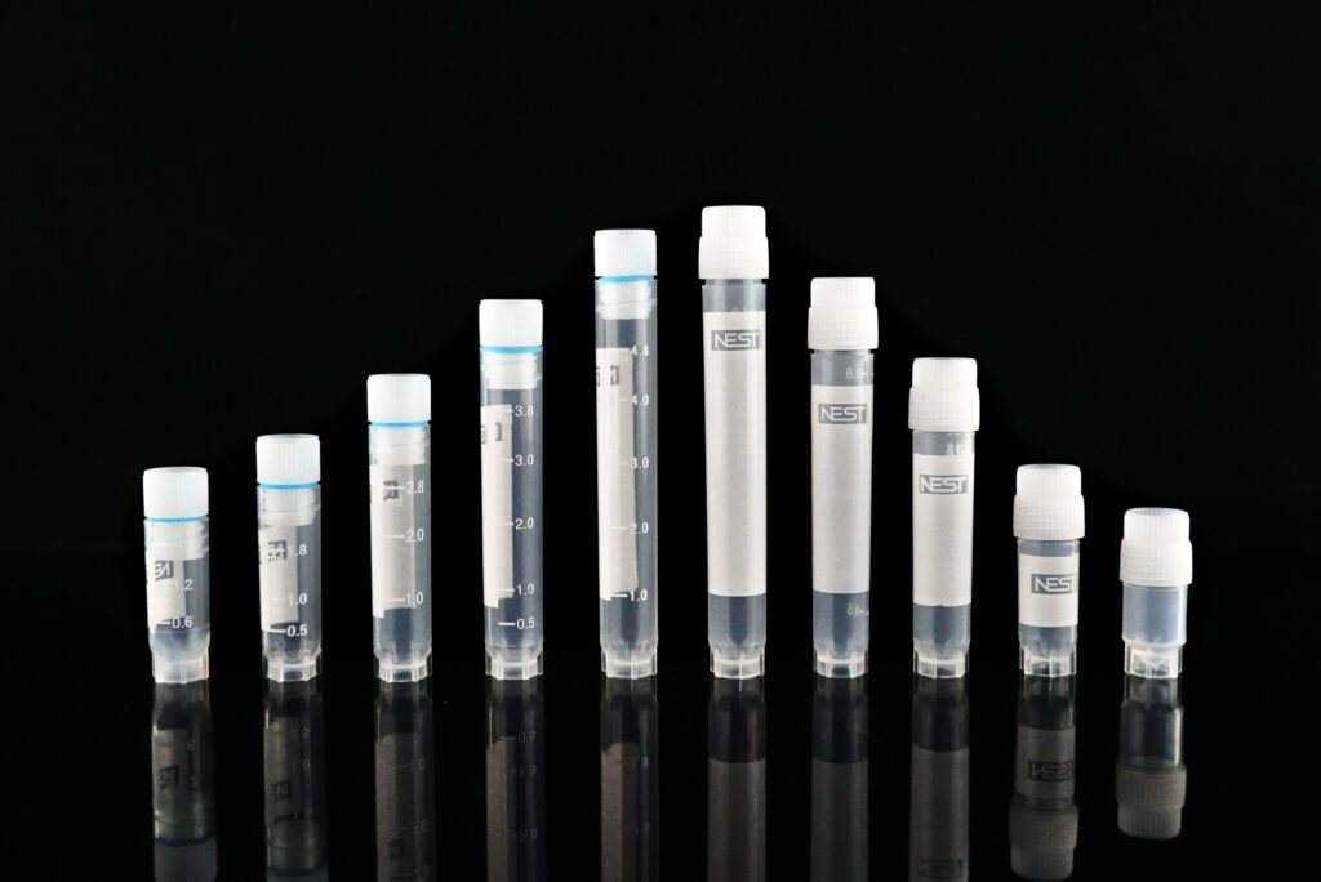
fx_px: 1542
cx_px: 660
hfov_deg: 46.4
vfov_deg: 31.9
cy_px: 441
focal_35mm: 42
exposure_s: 1/3200
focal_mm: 28
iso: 3200
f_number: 3.5
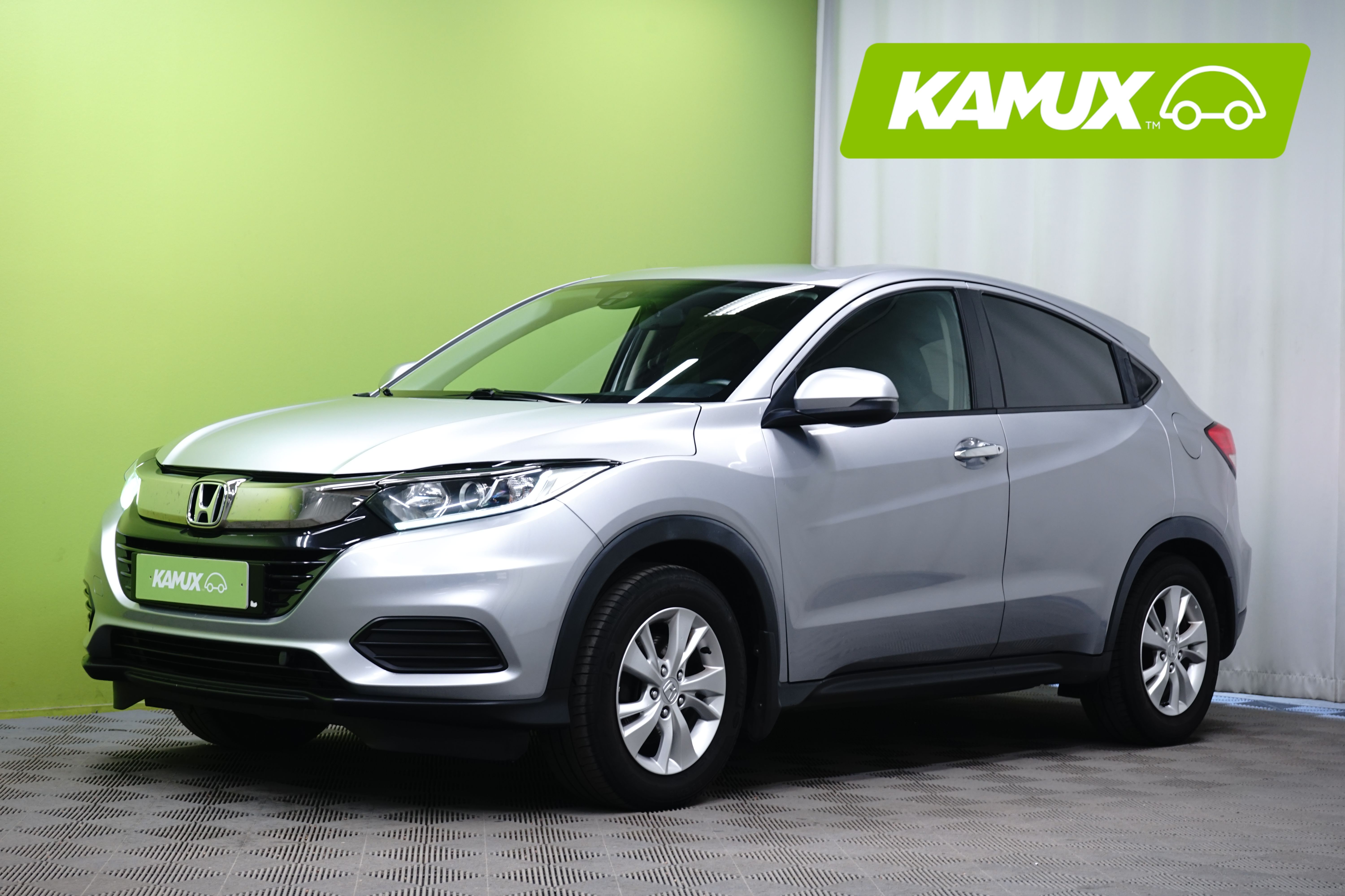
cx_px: 672
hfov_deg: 29.2
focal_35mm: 69
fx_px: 2578
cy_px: 448
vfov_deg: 19.7
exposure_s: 1/6
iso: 500
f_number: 8
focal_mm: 69
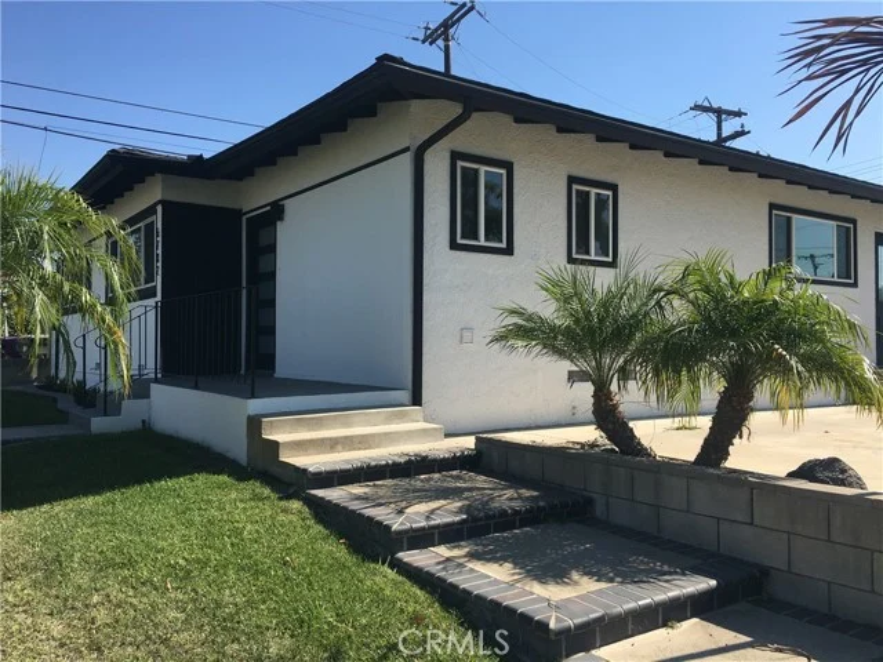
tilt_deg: +2.7
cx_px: 442
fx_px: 740
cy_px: 331
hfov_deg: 61.7
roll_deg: +0.5
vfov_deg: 48.2
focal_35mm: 29
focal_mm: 4.15
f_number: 2.2
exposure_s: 1/1304
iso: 25
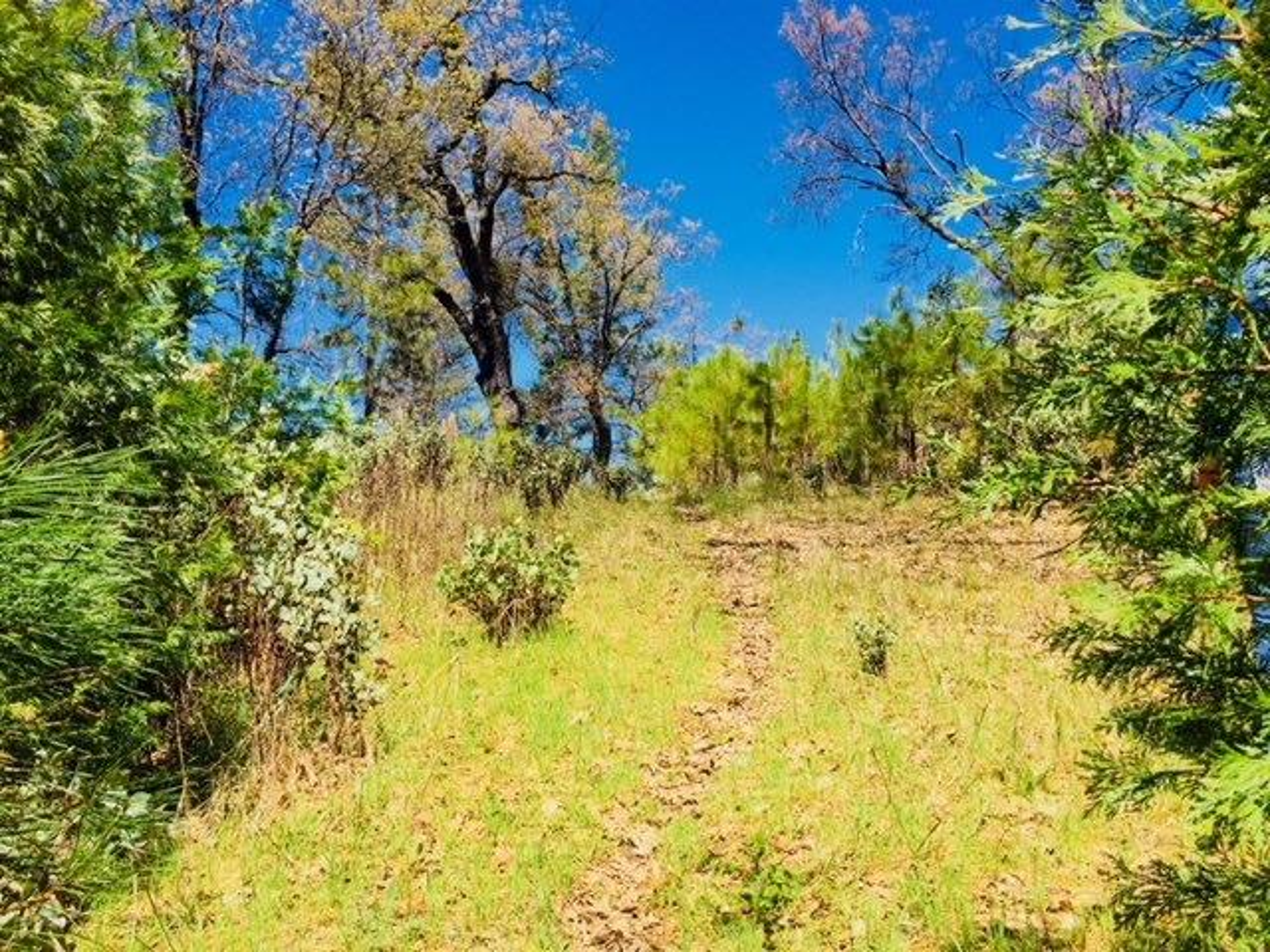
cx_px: 635
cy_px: 476
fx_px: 1064
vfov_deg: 48.2
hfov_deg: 61.7
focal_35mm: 29
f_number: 2.2
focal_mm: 4.15
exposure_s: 1/1068
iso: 32
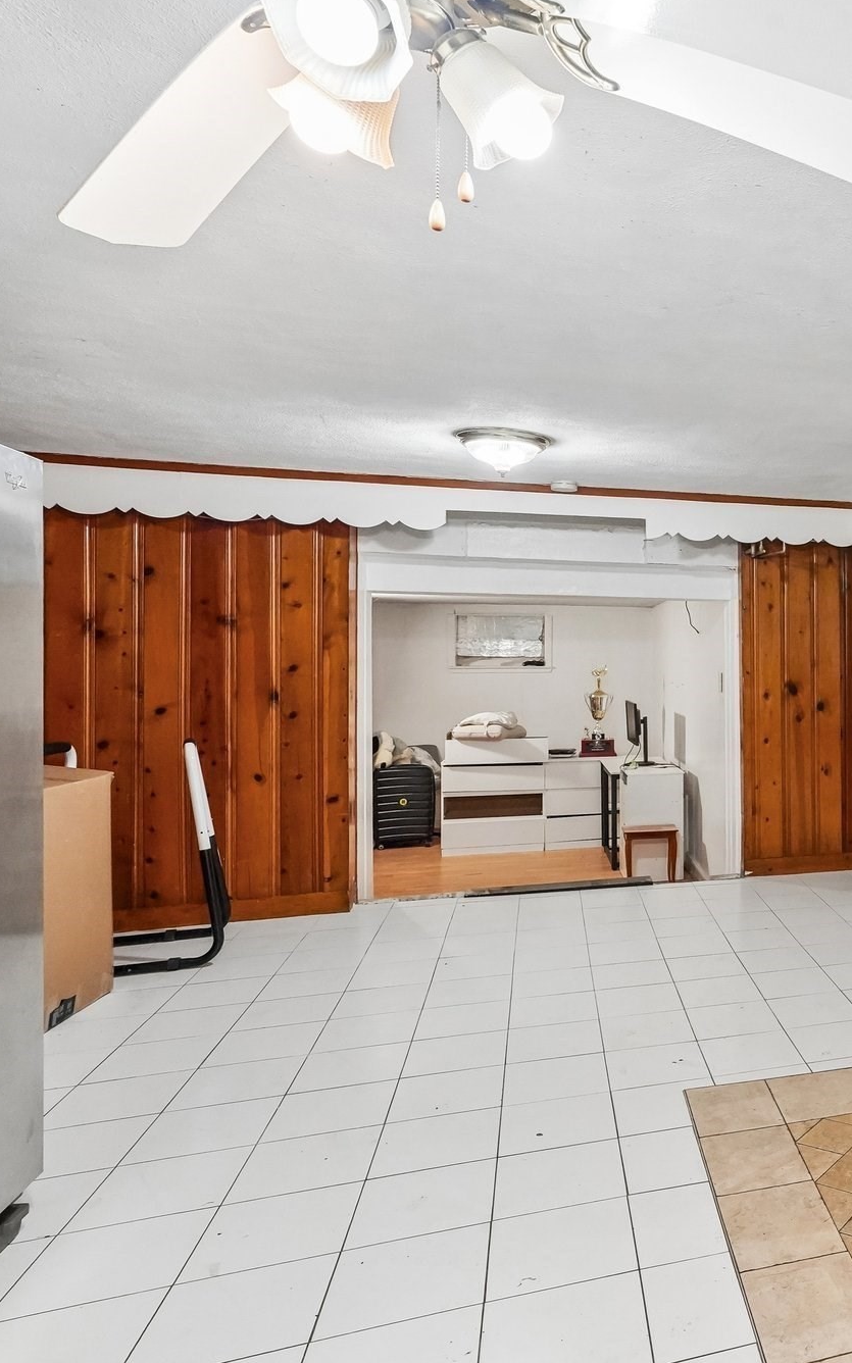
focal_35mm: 25
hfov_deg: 40.1
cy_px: 673
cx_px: 935
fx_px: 929
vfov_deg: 72.5
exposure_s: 1/30
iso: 5000
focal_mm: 16
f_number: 9
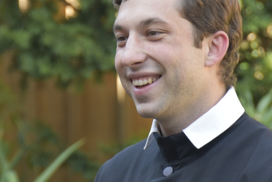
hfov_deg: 3.0
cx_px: 86
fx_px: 5221
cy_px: 93
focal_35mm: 691
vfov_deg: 2.0
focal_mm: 200
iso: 800
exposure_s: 1/200
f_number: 5.6
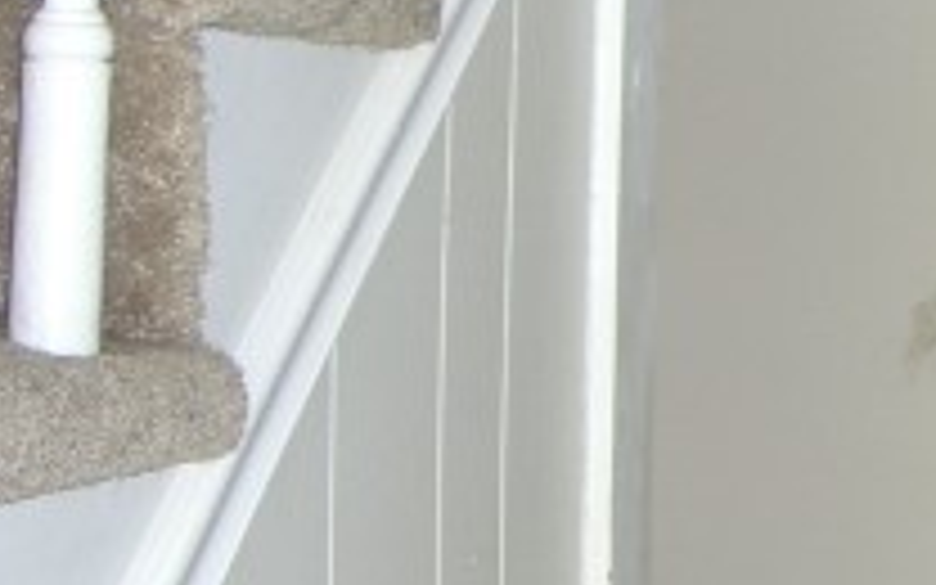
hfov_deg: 15.5
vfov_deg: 10.6
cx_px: 1413
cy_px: 230
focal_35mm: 124
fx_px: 3163
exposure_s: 1/60
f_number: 2.7
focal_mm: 6.2
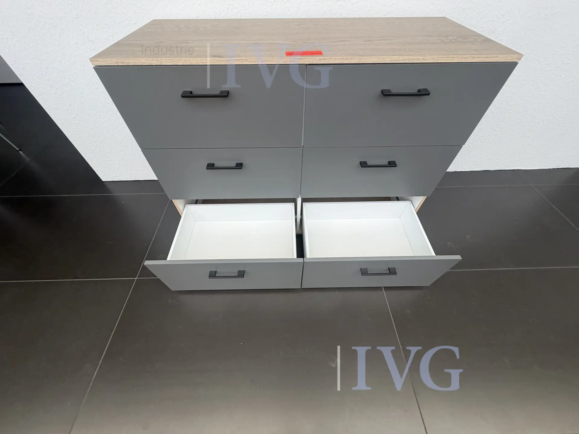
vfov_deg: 85.7
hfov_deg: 102.1
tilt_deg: -49.3
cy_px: 217
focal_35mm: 14
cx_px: 290
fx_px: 234
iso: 100
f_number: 2.2
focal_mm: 2.22
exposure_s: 1/121
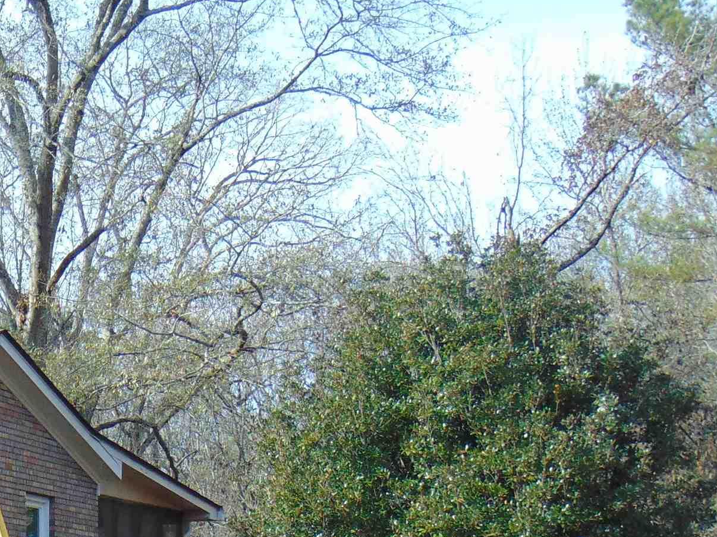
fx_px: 2216
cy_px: 669
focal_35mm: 107
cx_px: -124
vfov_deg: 13.4
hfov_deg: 17.6
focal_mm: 7.6
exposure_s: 1/320
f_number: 3.3
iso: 80
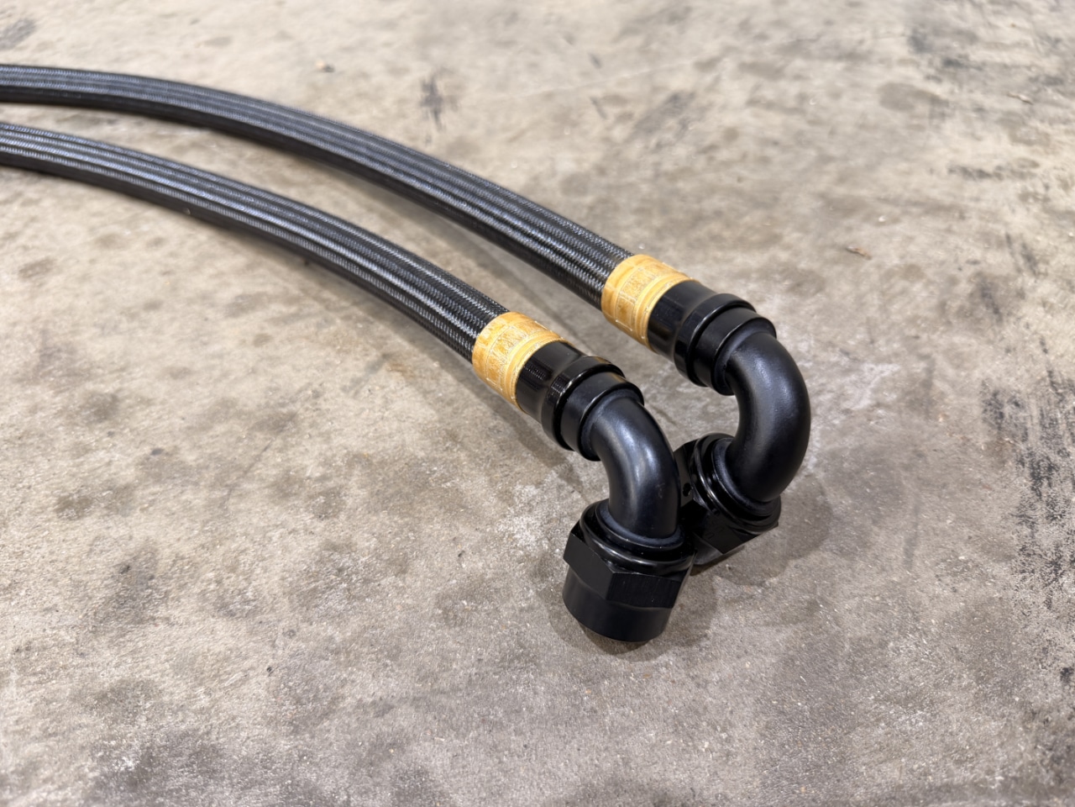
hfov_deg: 71.6
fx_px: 745
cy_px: 404
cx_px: 538
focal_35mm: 24
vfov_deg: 56.8
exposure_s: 1/60
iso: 160
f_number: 1.8
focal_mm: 6.8
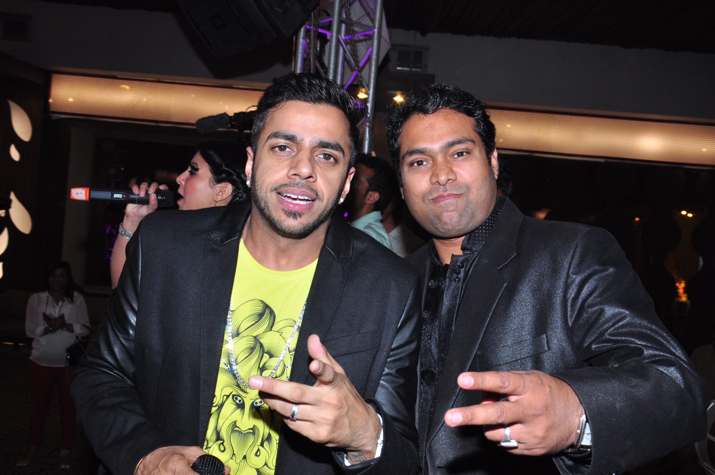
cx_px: 358
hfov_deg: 51.3
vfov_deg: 35.4
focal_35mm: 38
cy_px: 238
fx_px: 744
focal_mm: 25
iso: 640
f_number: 7.1
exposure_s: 1/125
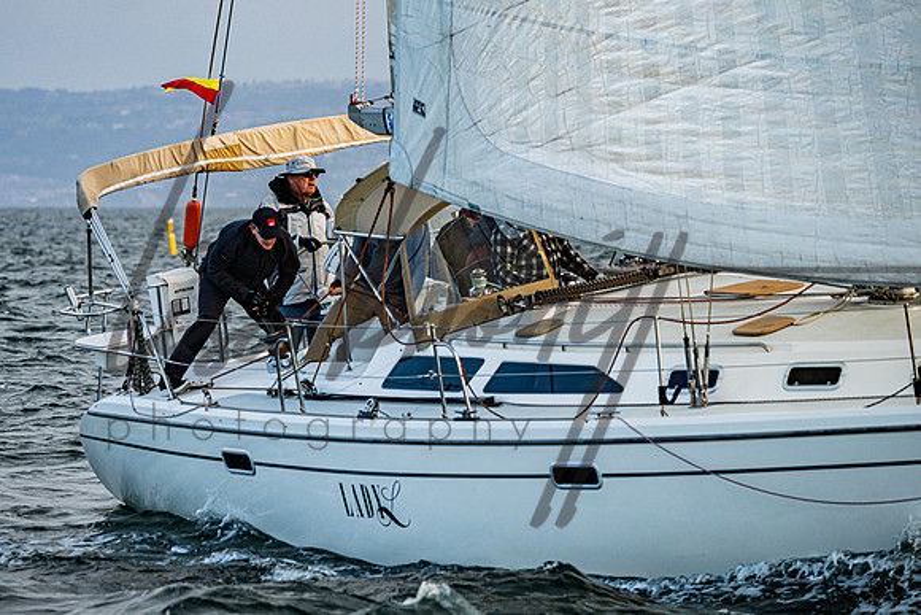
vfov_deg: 4.8
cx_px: 395
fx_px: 7401
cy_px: 229
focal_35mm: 289
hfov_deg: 7.1
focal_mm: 210
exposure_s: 1/2500
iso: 640
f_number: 5
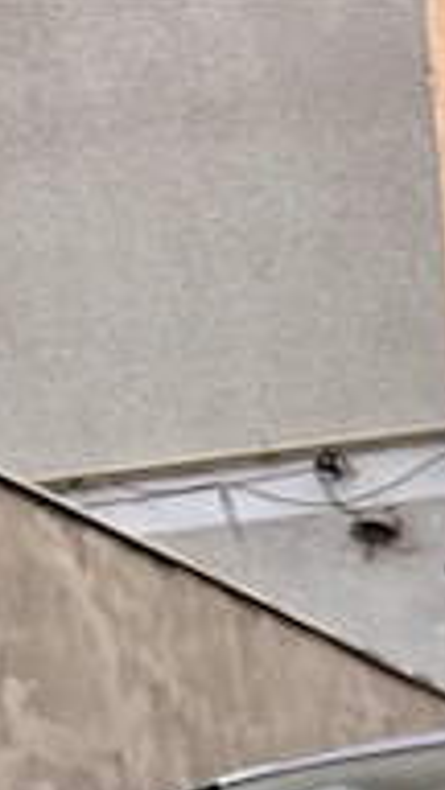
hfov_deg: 9.2
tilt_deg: -8.3
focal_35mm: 118
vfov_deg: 14.6
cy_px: 1633
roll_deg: +2.8
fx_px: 2475
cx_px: 1055
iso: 32
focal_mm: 5.96
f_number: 1.6
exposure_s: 1/125
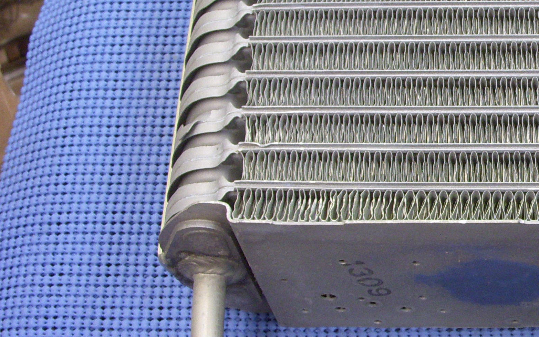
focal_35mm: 84
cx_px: 530
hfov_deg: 23.7
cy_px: 154
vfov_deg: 15.5
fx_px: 1234
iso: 200
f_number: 3.3
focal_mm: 6.3
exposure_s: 1/25
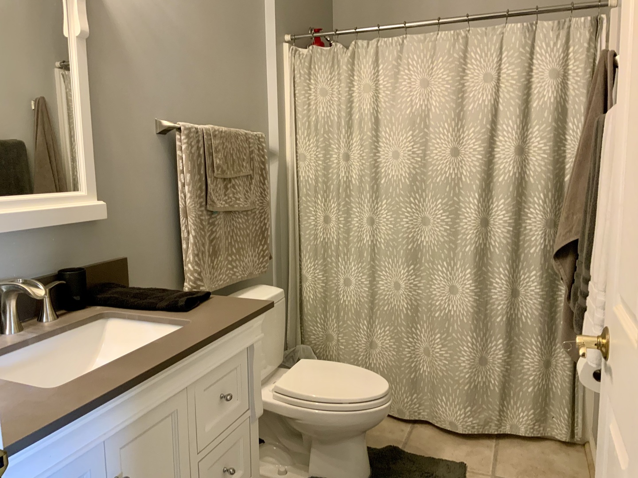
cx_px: 319
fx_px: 534
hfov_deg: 61.7
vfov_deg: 48.2
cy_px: 239
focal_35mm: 29
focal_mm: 3
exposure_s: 1/60
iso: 200
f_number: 1.8
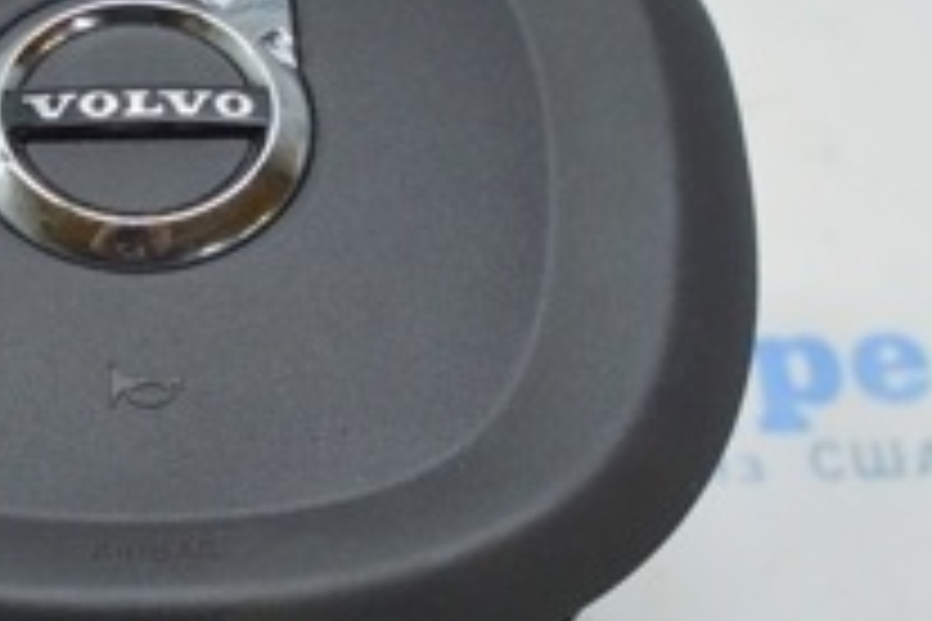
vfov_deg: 12.8
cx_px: 81
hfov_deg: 18.8
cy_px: 358
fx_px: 2758
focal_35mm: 107
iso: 400
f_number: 3.8
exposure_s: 1/40
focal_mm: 23
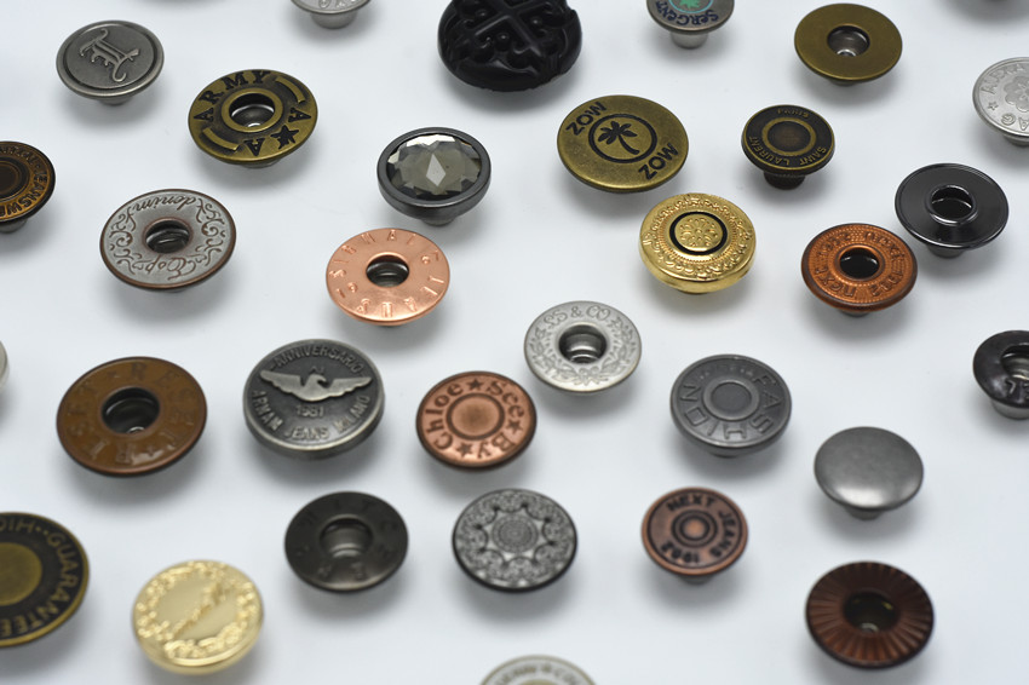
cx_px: 514
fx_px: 2143
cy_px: 342
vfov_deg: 18.2
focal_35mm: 75
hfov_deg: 27.0
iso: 800
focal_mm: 50
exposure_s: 1/250
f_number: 8
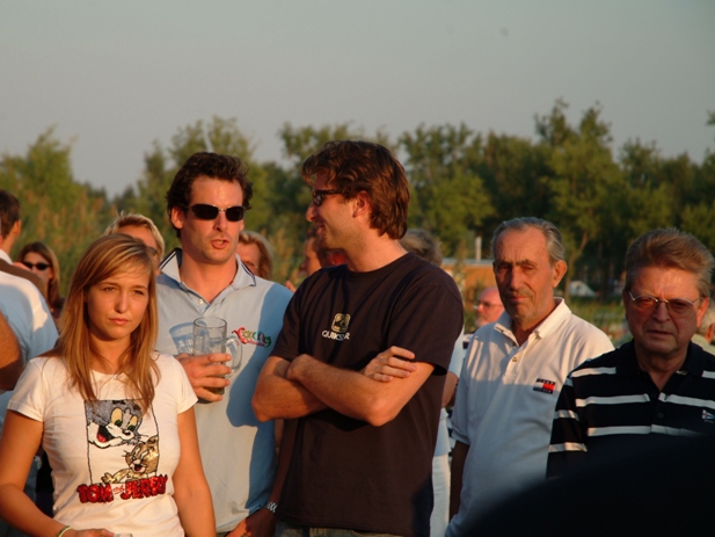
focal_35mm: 131
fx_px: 2706
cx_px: 257
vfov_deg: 11.3
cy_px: 288
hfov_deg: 15.0
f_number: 4.8
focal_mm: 70
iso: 100
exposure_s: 1/250
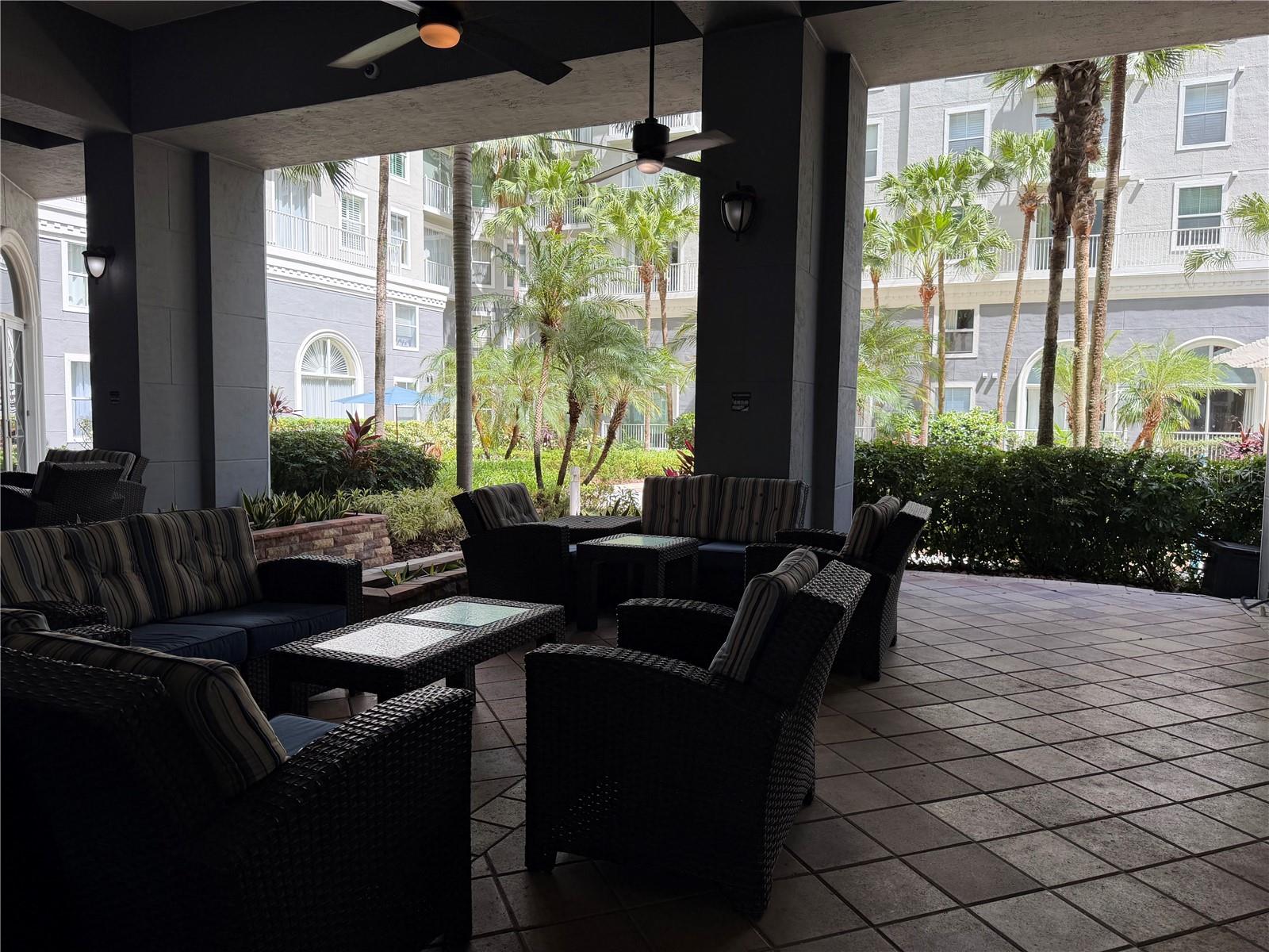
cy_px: 476
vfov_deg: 56.8
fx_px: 880
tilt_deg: -4.2
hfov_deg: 71.6
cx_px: 634
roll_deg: -1.2
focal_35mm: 24
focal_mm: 6.76
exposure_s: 1/979
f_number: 1.78
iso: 100
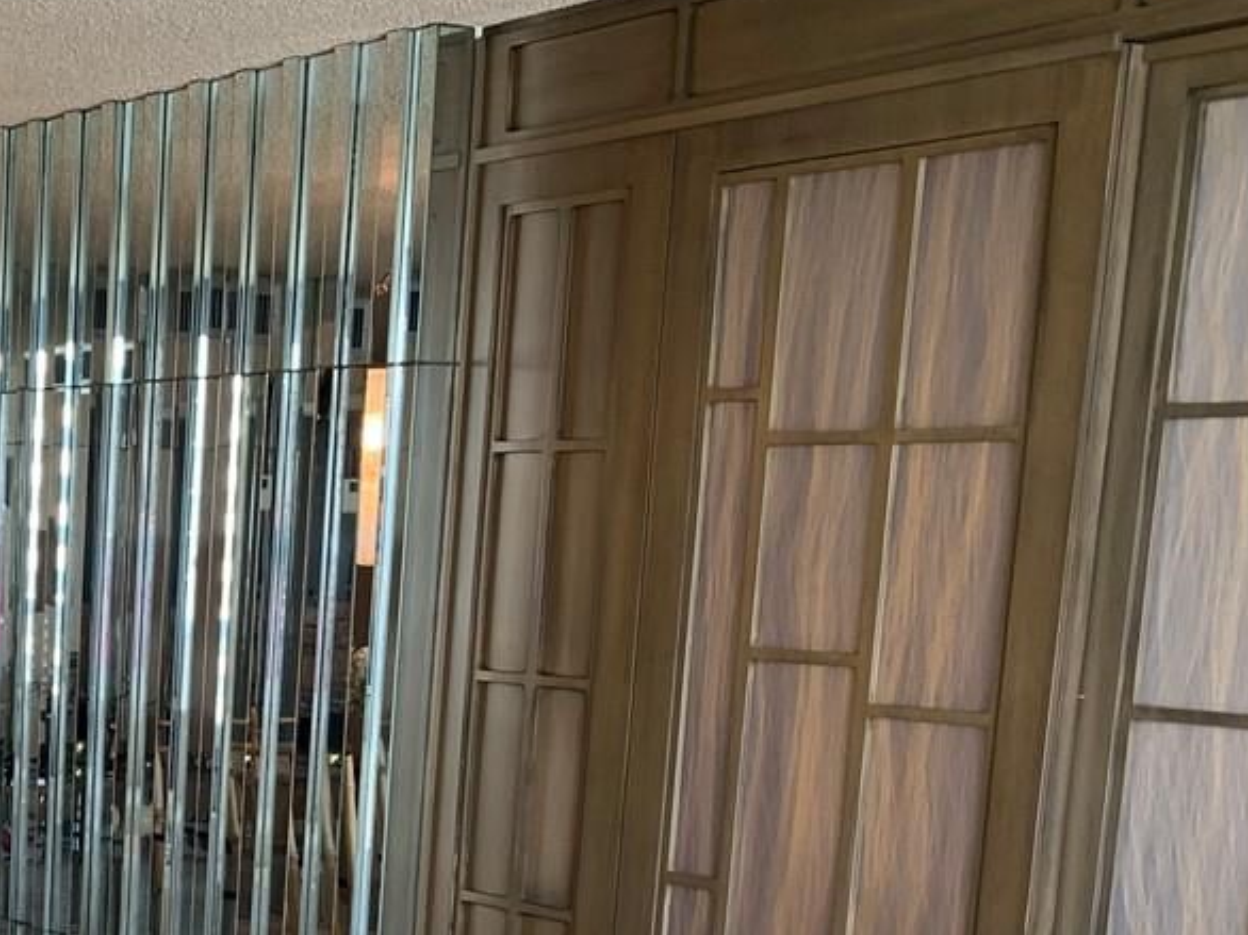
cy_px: 1041
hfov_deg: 24.9
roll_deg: -1.0
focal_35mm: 71
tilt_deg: -11.8
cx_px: -228
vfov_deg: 19.8
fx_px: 2559
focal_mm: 4.25
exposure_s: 1/120
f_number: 1.8
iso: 64
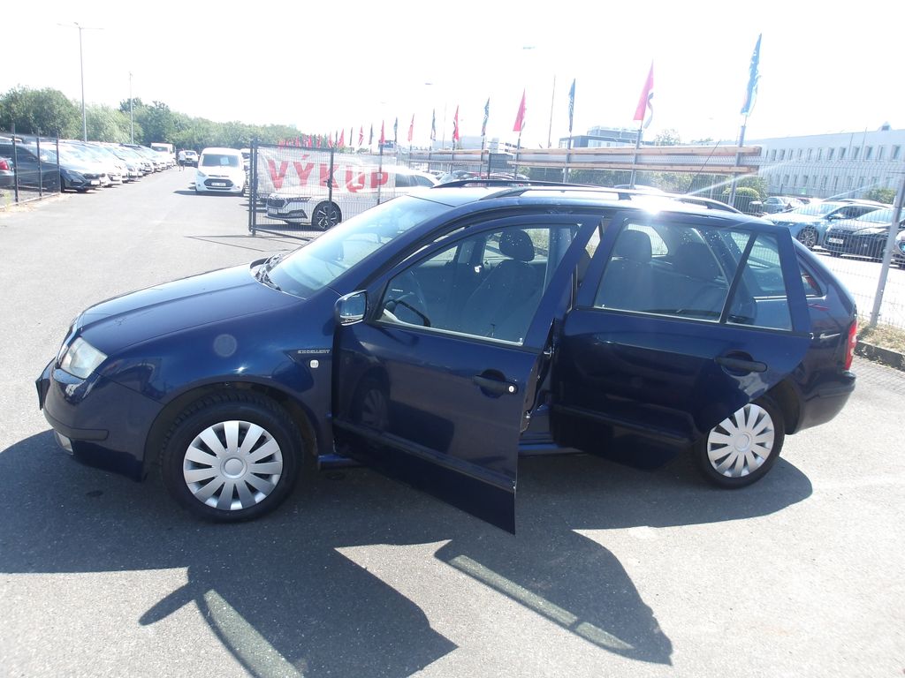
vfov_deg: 51.4
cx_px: 452
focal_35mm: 27
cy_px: 339
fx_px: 706
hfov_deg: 65.3
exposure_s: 1/392
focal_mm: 4.9
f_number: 3
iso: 100
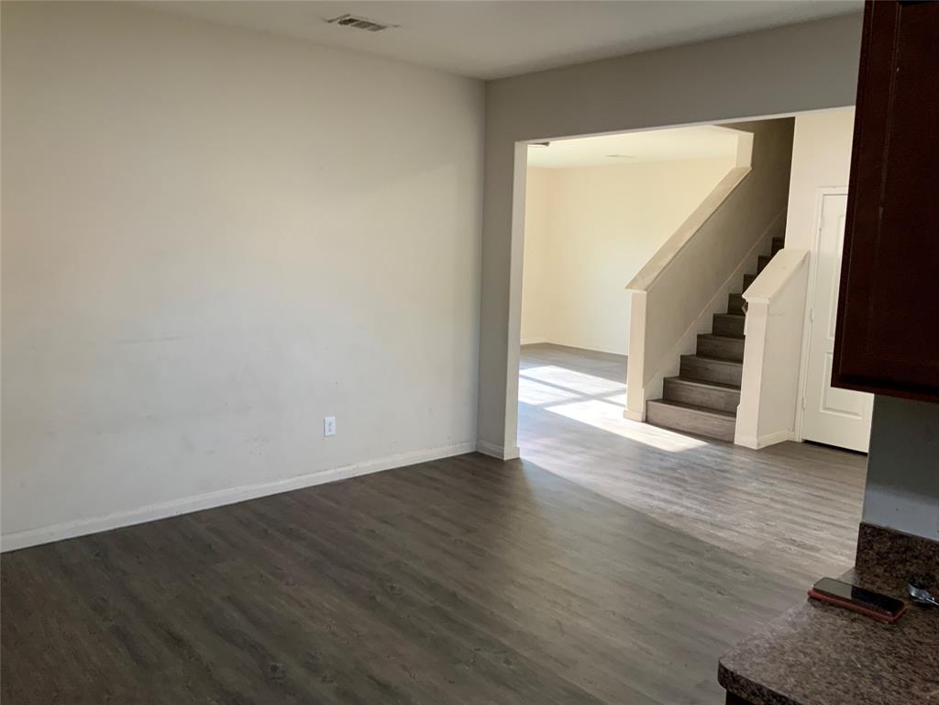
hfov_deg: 61.7
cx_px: 470
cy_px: 352
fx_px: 787
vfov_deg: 48.2
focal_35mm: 29
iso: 64
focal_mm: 3
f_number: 1.8
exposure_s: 1/60
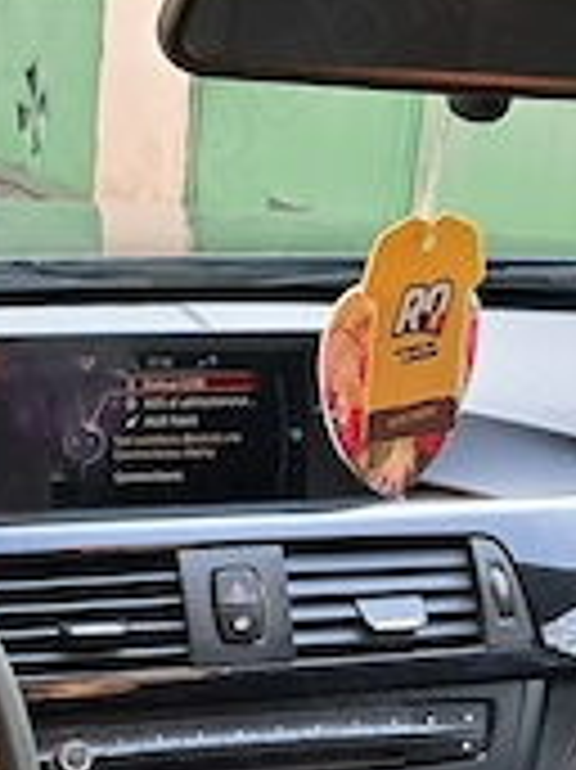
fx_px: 2110
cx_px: 135
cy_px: 693
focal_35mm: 95
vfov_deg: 20.3
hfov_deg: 15.5
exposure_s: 1/60
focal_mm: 4
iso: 125
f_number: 1.8
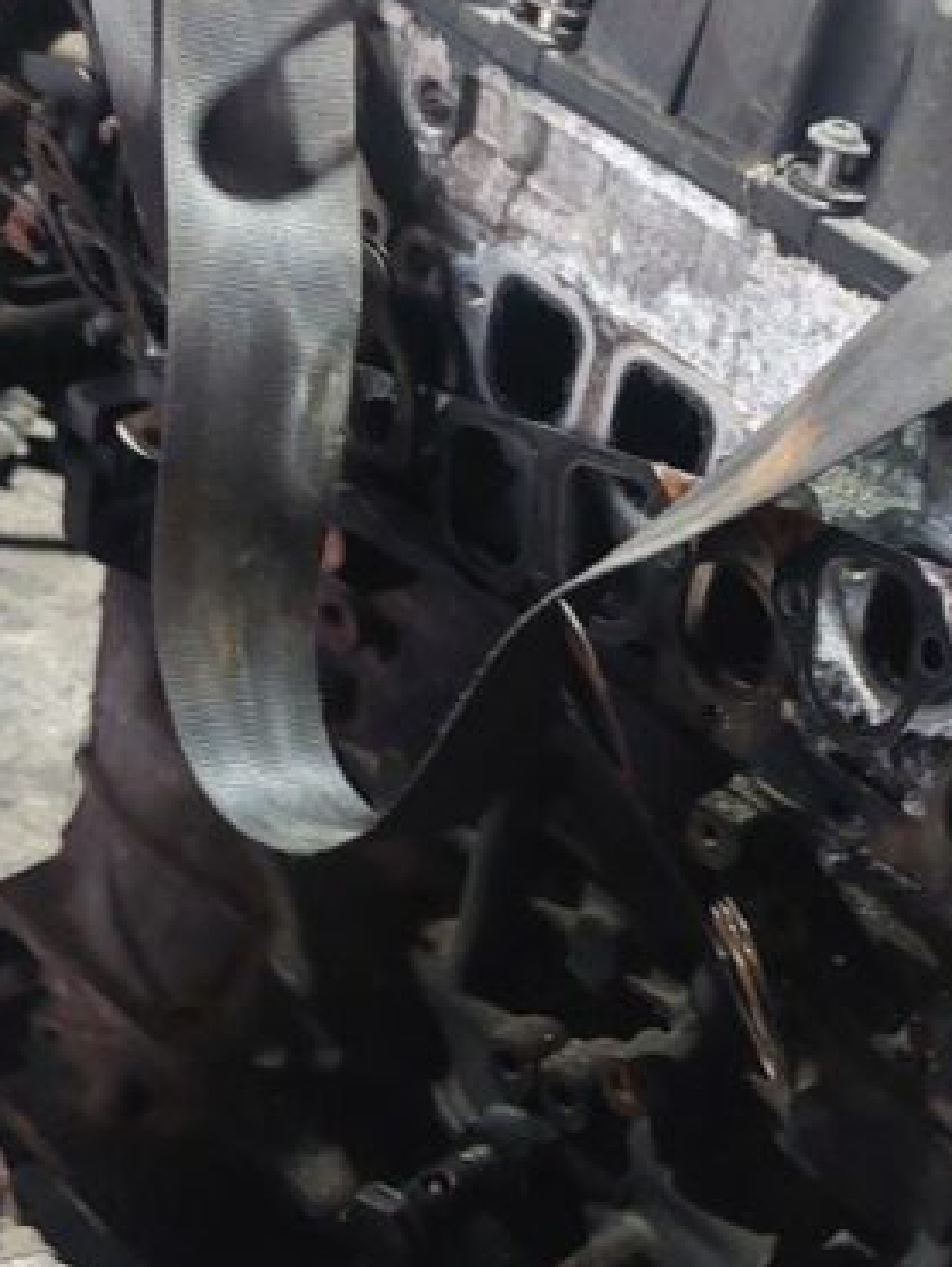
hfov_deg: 26.5
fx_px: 1978
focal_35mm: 54
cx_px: 771
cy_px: 788
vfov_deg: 35.3
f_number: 1.8
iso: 800
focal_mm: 5.23
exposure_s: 1/25
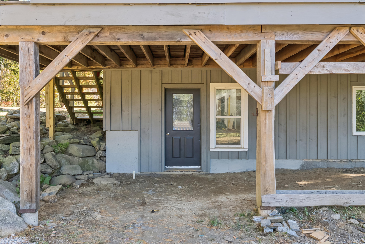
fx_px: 294
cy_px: 122
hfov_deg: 63.6
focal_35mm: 29
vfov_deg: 45.0
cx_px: 182
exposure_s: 1/13
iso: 320
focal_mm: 29
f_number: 14
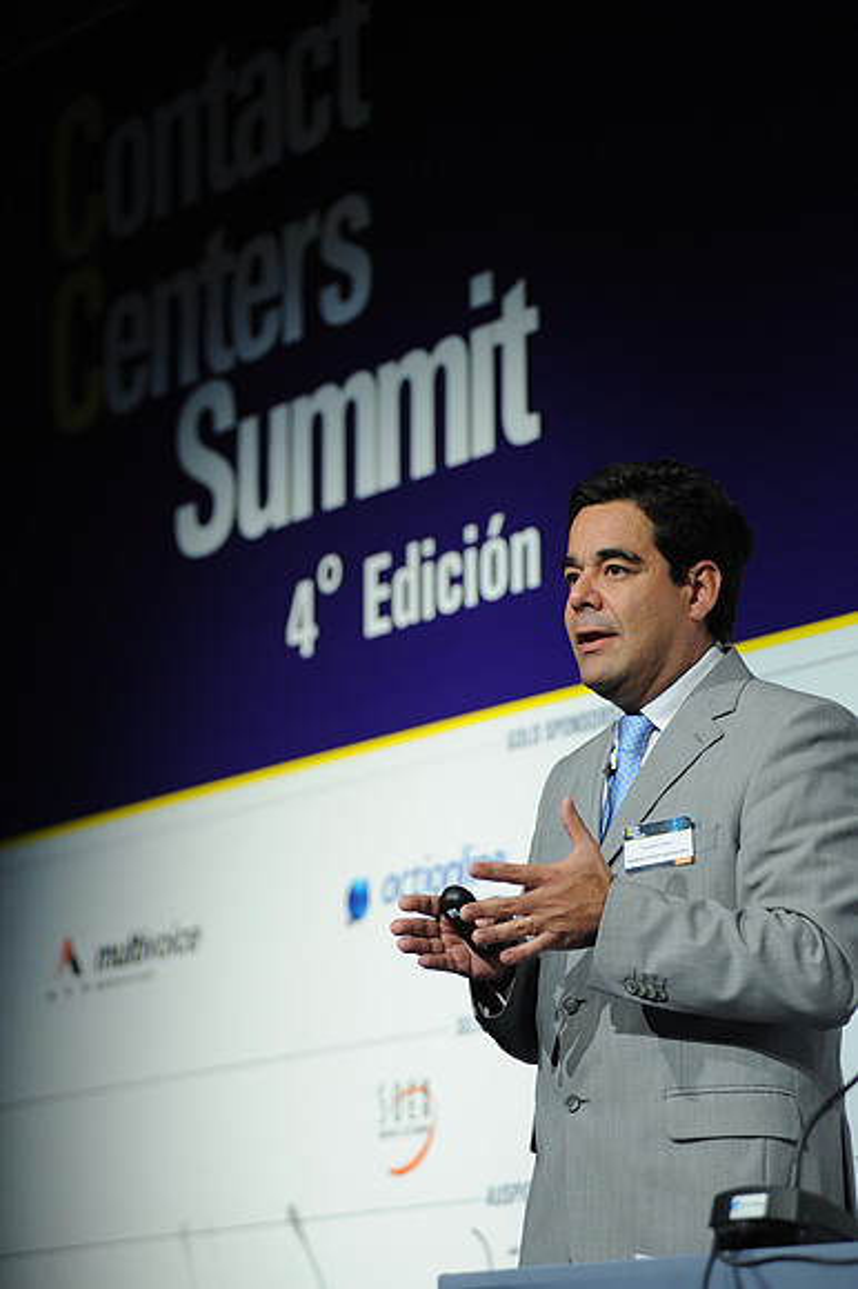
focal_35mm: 112
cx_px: 429
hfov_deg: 12.2
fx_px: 4008
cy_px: 644
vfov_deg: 18.3
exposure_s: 1/200
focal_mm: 112
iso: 1250
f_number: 3.2
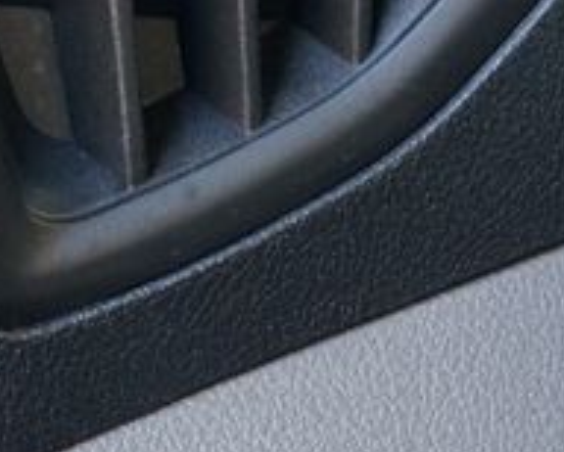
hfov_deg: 25.3
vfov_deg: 18.7
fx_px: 1253
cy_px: 622
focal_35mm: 75
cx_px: 355
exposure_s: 1/60
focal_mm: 16
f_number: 4
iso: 800
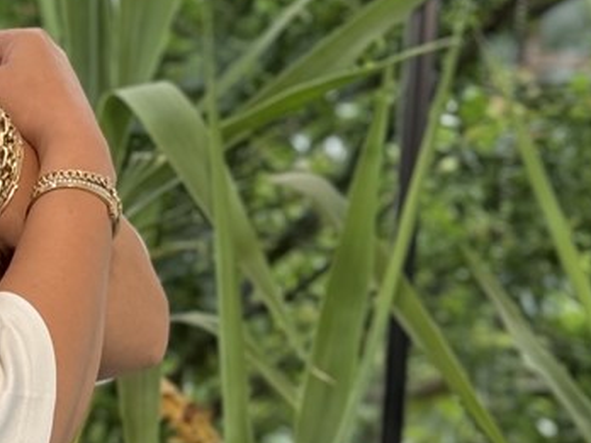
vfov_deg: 8.0
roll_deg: -5.3
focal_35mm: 184
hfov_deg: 10.6
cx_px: -61
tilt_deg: -21.6
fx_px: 3141
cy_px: 590
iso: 100
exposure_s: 1/111
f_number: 1.78
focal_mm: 6.76
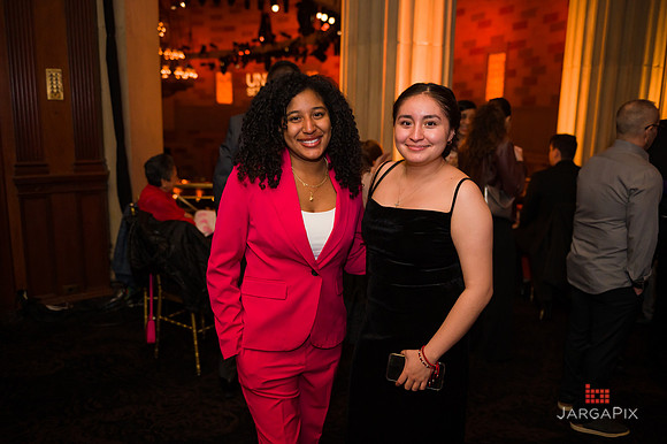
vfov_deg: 44.9
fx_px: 537
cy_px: 222
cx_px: 334
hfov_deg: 63.7
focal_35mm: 29
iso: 1600
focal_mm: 29
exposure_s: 1/200
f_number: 3.2
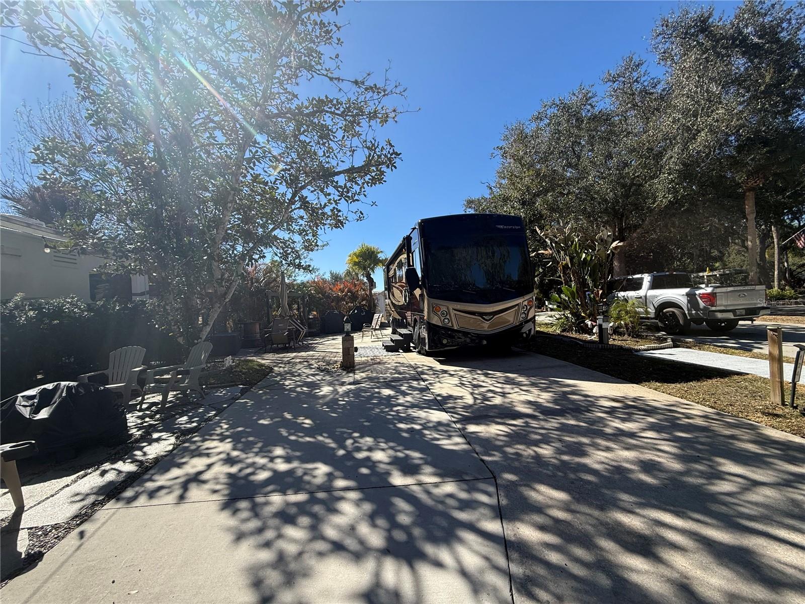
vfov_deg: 85.7
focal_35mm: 14
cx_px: 402
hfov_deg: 102.1
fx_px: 326
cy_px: 302
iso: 50
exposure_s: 1/1167
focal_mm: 2.22
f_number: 2.2
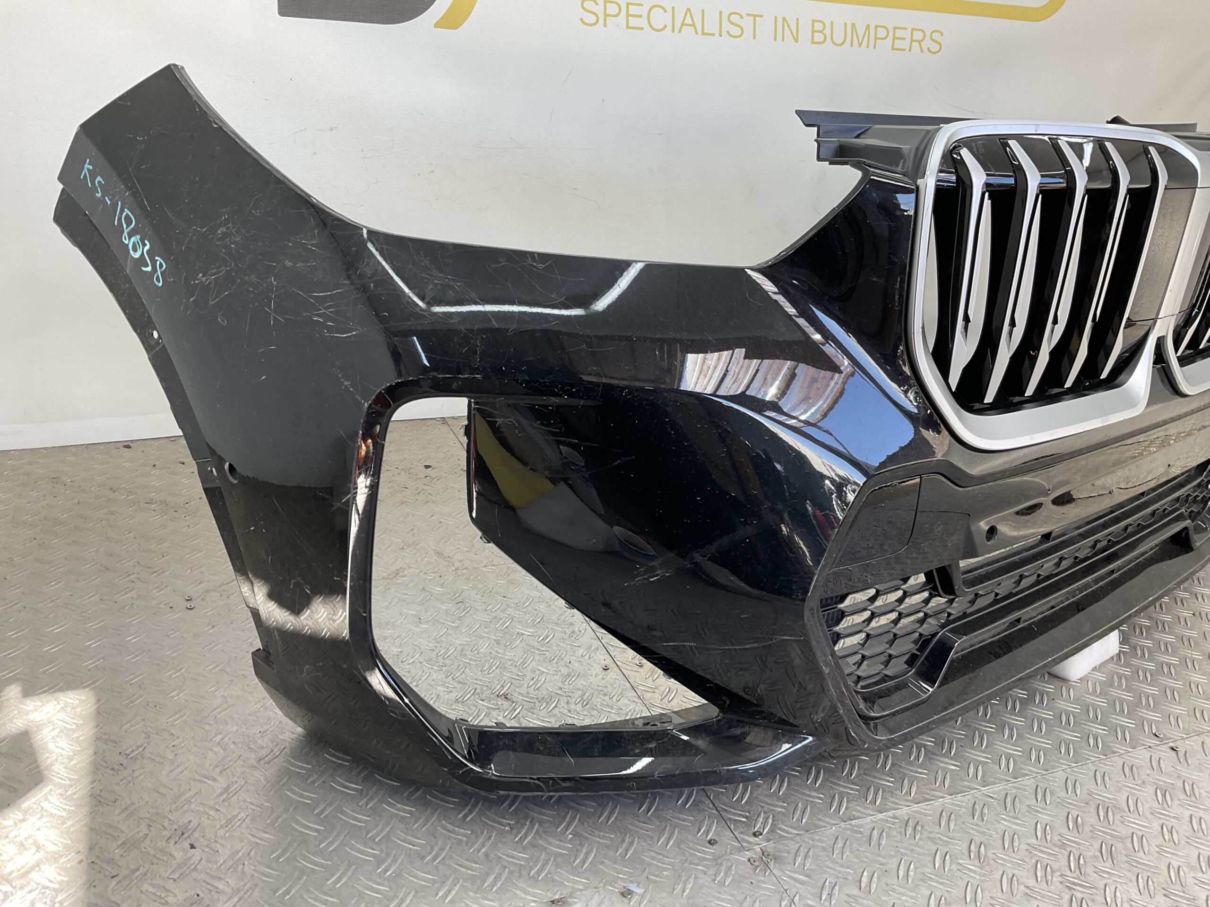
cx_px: 605
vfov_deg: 48.2
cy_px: 454
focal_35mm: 29
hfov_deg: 61.7
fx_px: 1014
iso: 20
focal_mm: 3
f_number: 1.8
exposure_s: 1/100
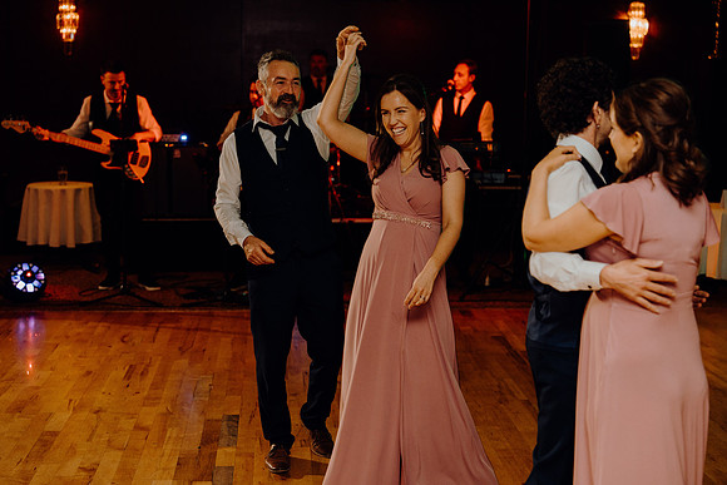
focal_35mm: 63
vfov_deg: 21.6
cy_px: 242
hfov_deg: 31.9
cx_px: 364
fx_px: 1272
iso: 1250
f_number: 2.8
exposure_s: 1/160
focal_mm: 63
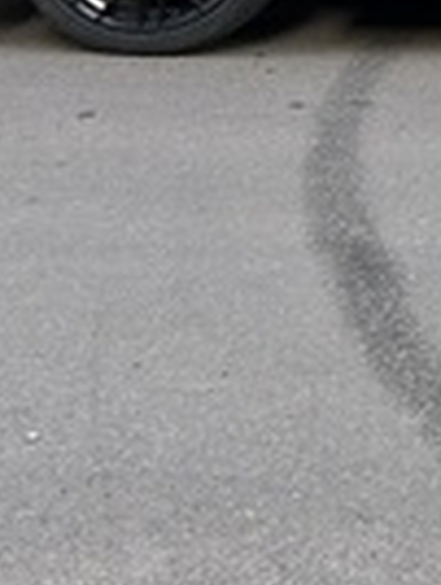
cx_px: 812
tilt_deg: +7.4
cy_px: -581
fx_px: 1964
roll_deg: -1.9
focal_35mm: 116
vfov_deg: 14.2
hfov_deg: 11.8
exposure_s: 1/846
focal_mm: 5.7
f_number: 1.5
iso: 50
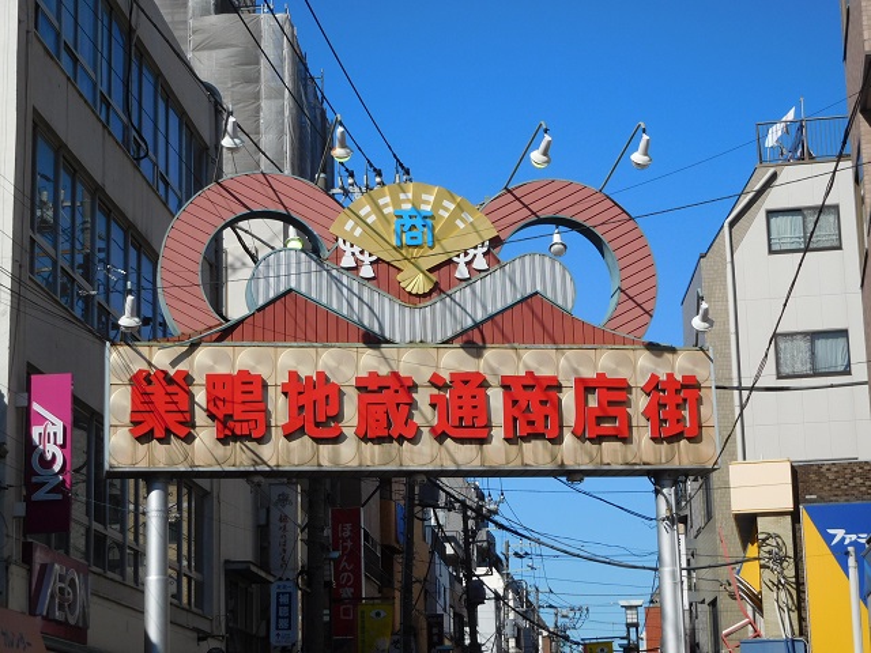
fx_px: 2013
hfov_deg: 24.4
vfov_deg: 18.4
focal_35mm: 80
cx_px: 436
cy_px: 326
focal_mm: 14.3
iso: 125
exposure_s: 1/1250
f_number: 4.6
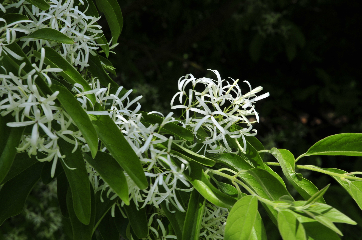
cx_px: 181
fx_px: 1281
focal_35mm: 128
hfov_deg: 16.1
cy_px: 120
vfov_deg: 10.7
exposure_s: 1/80
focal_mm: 85
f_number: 16
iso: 200
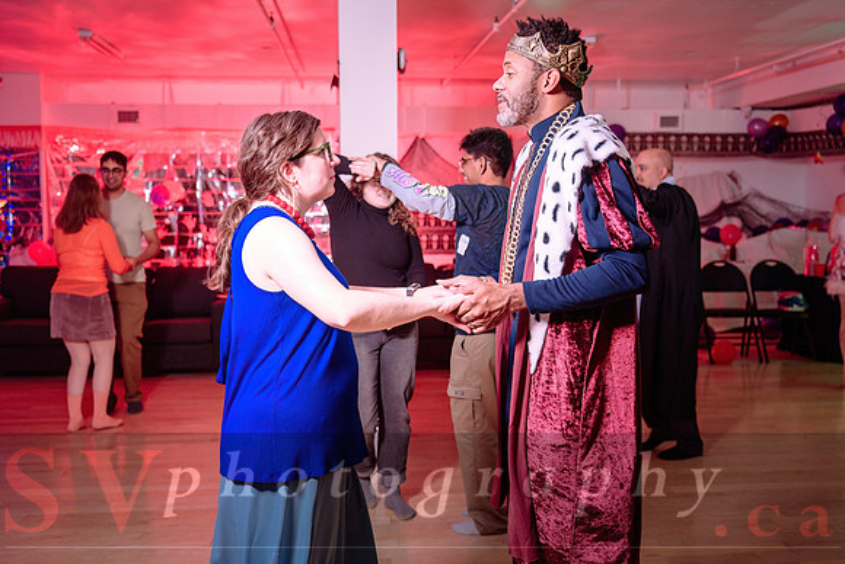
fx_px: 939
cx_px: 422
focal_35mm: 40
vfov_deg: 33.4
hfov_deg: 48.4
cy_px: 282
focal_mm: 40
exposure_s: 1/100
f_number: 3.5
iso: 800
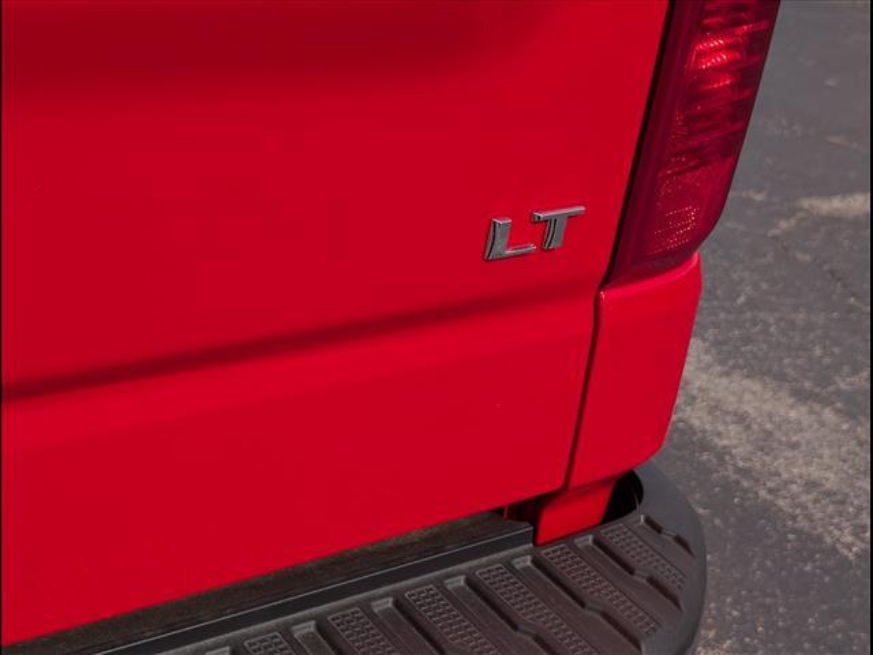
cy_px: 328
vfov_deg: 29.7
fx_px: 1236
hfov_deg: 38.9
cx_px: 436
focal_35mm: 49
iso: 22
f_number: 1.68
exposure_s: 1/1250
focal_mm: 6.9
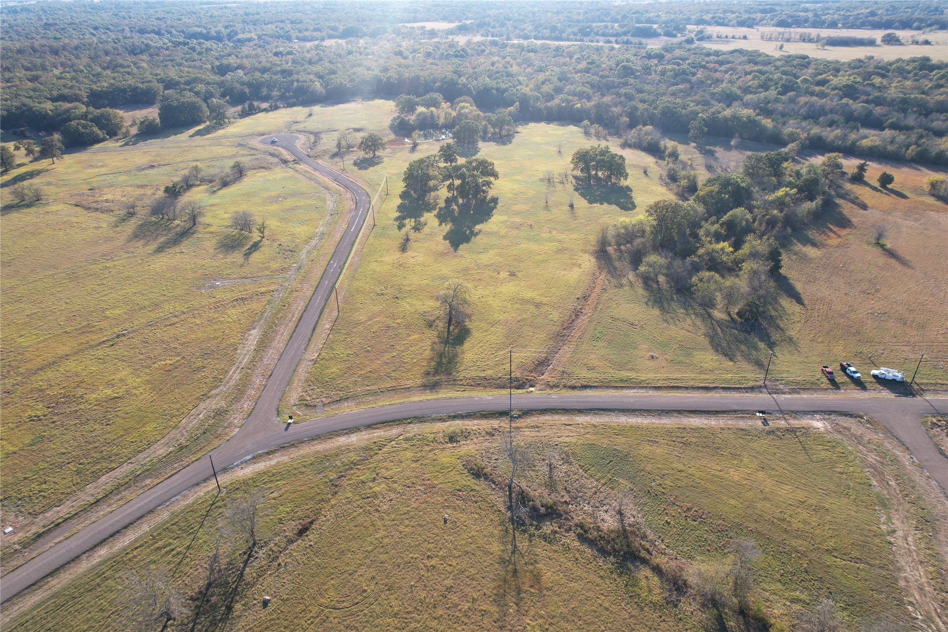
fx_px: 579
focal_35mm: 22
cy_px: 316
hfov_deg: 78.6
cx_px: 474
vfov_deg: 57.2
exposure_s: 1/500
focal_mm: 8.38
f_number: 2.8
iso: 100
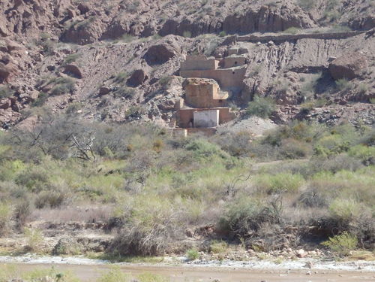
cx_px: 188
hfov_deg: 14.1
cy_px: 141
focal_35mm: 140
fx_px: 1517
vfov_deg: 10.6
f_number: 5.9
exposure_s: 1/2000
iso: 1250
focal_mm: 25
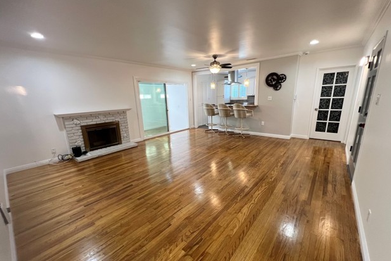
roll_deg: +1.6
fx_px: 152
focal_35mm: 14
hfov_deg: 104.2
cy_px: 139
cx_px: 198
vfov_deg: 81.1
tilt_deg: -15.3
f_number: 1.8
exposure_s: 1/60
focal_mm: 1.57
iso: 125
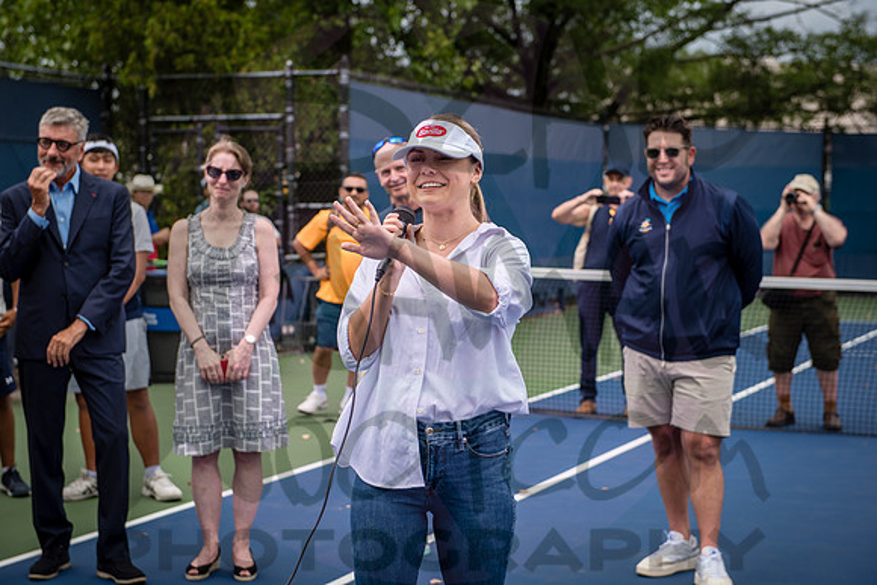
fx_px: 1706
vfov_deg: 19.5
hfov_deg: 28.8
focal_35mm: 70
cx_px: 438
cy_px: 292
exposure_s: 1/800
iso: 200
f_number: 4
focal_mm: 70
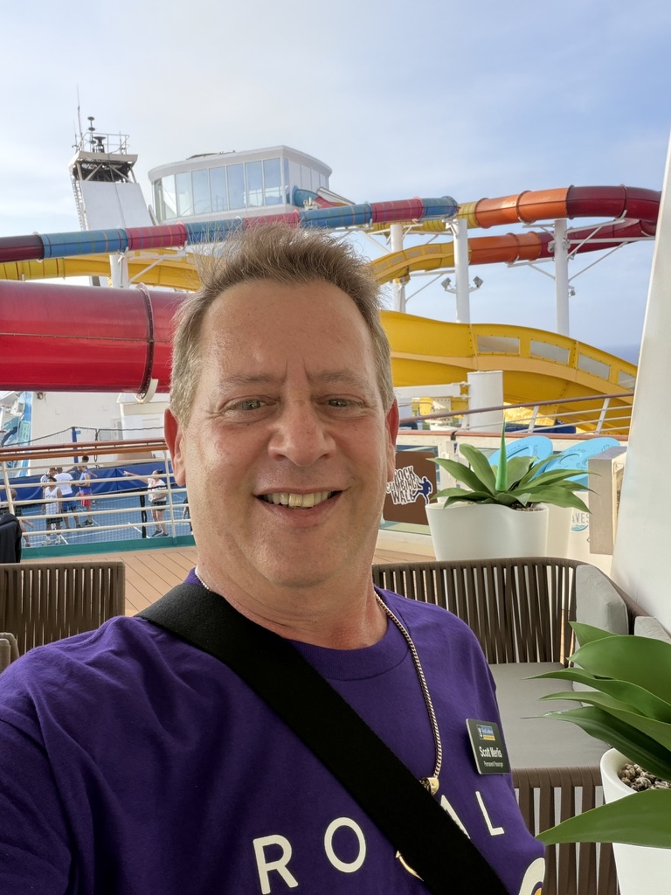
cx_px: 336
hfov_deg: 46.8
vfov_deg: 60.0
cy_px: 448
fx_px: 775
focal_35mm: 30
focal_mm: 2.71
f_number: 1.9
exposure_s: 1/218
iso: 25
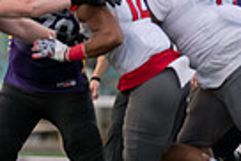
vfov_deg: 1.1
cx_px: -253
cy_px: -34
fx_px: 8558
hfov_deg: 1.6
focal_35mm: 1277
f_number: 2.8
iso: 1600
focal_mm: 300
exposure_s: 1/1000
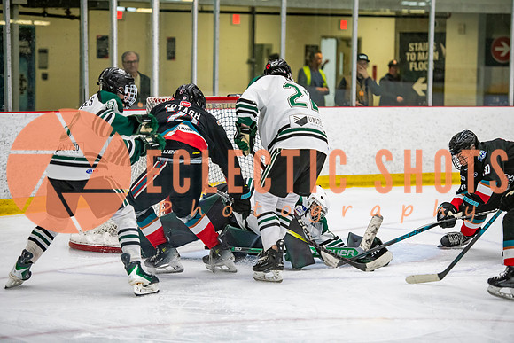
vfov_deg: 10.6
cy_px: 172
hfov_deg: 15.9
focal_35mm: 129
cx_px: 257
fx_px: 1845
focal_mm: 125
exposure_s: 1/640
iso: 2000
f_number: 3.2
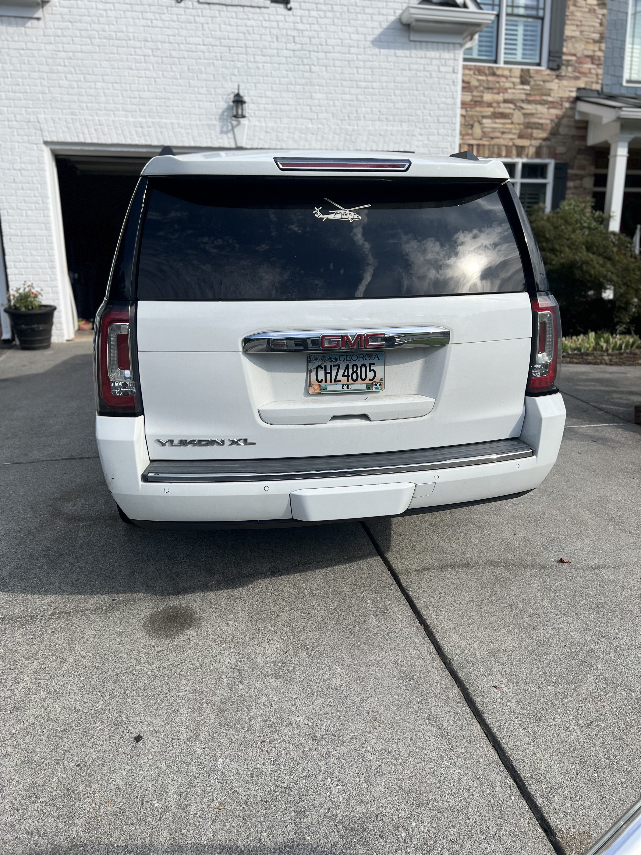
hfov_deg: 53.1
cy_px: 428
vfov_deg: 67.3
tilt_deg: -12.0
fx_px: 642
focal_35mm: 26
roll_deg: +0.2
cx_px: 320
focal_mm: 5.7
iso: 50
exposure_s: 1/2994
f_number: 1.5
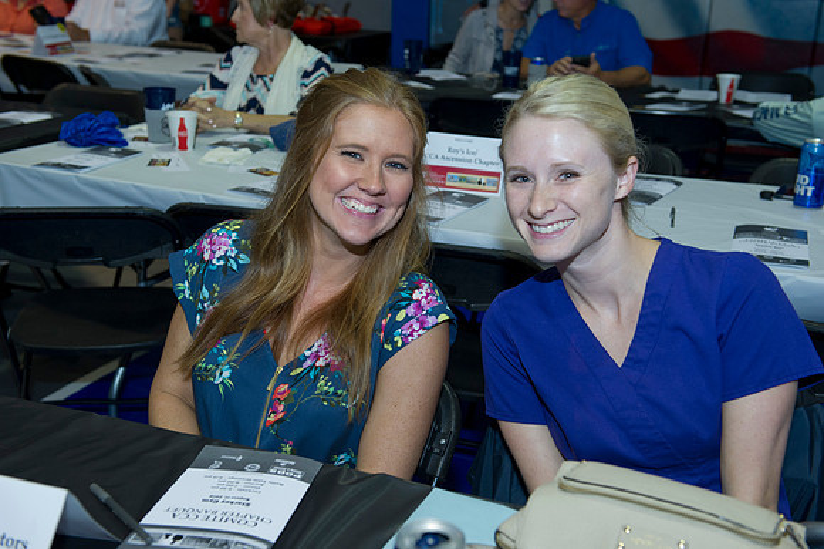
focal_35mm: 48
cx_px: 412
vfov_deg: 28.0
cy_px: 274
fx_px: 1098
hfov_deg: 41.1
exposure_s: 1/100
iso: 1250
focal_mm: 48
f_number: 5
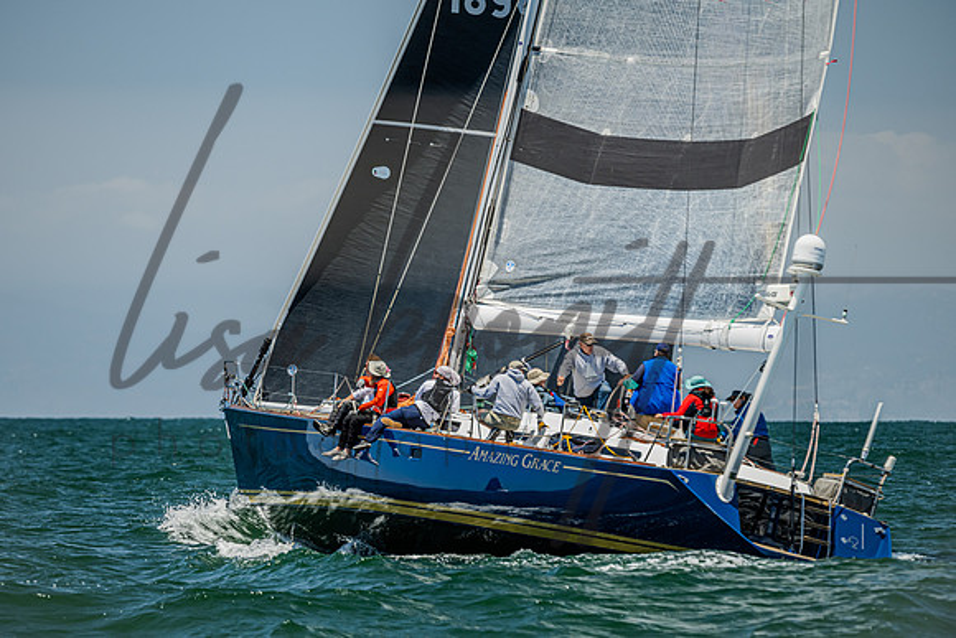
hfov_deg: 6.5
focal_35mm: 318
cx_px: 447
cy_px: 369
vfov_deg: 4.3
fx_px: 8438
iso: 320
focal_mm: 270
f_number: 5.6
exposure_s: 1/640
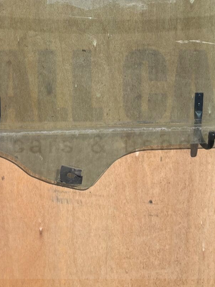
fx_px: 547
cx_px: 114
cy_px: 6
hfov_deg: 22.2
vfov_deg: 27.8
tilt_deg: -7.2
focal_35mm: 66
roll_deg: -0.3
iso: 50
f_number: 1.6
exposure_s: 1/6494
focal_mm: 5.1
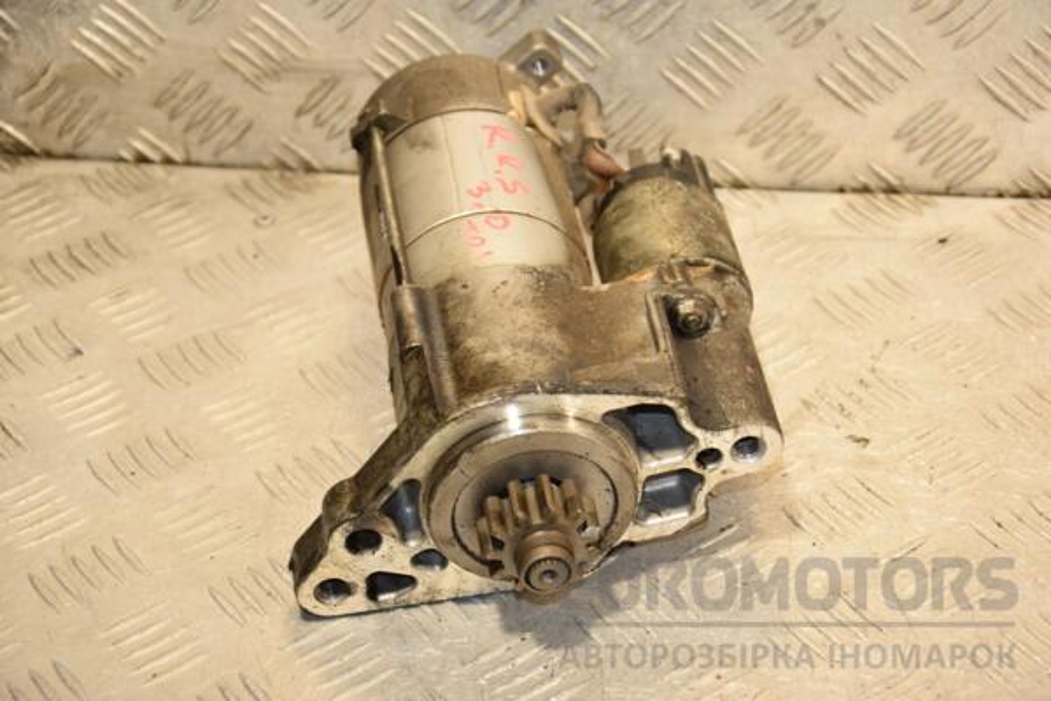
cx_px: 526
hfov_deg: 21.9
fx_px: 2715
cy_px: 350
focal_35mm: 93
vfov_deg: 14.7
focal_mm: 62
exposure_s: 1/200
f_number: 5.6
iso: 800
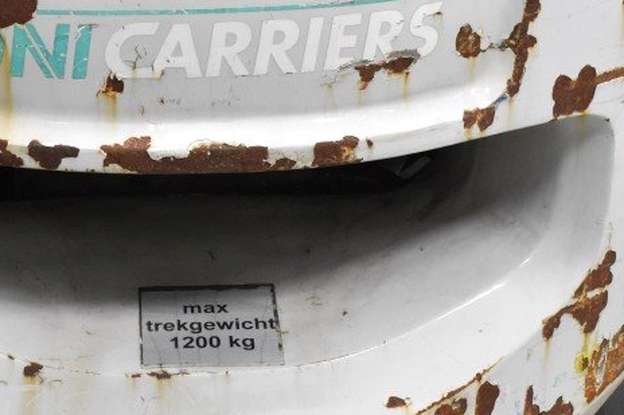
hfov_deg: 22.7
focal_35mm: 89
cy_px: 290
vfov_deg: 15.3
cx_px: 199
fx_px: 1547
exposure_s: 1/50
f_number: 4.5
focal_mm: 23
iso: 1600
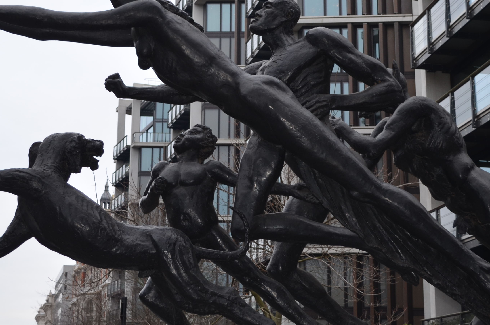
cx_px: 248
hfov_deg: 28.5
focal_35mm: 71
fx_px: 964
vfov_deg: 19.1
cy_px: 119
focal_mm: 26
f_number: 4.2
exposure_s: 1/125
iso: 200
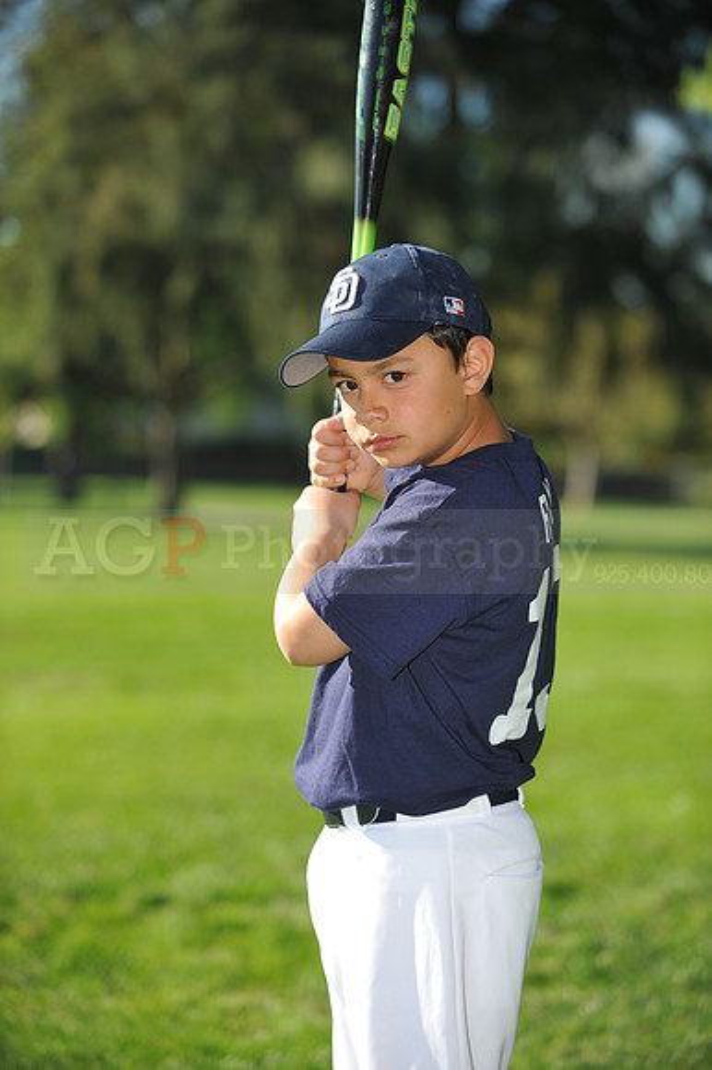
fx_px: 3326
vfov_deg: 18.3
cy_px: 535
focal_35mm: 112
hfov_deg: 12.2
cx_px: 356
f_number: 4
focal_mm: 112
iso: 200
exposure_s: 1/1250
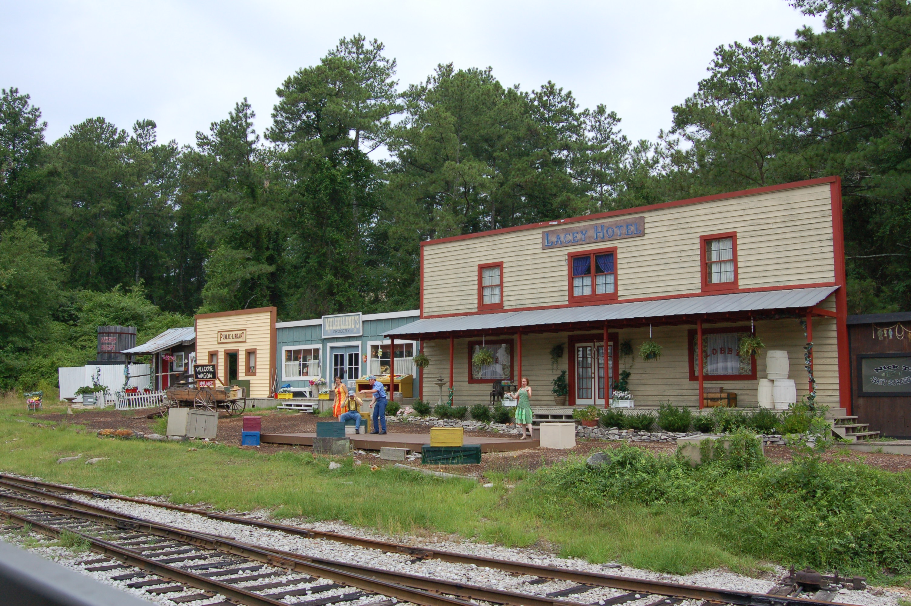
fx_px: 872
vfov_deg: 38.3
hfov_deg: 55.1
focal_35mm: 34
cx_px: 456
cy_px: 303
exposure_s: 1/400
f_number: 10
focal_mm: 23
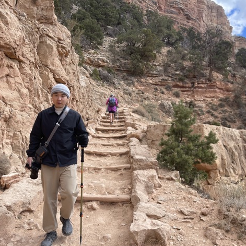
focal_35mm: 30
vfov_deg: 54.0
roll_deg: -1.5
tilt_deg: +3.4
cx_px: 111
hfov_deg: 54.0
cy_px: 125
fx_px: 241
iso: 32
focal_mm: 5.1
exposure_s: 1/1420
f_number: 1.6
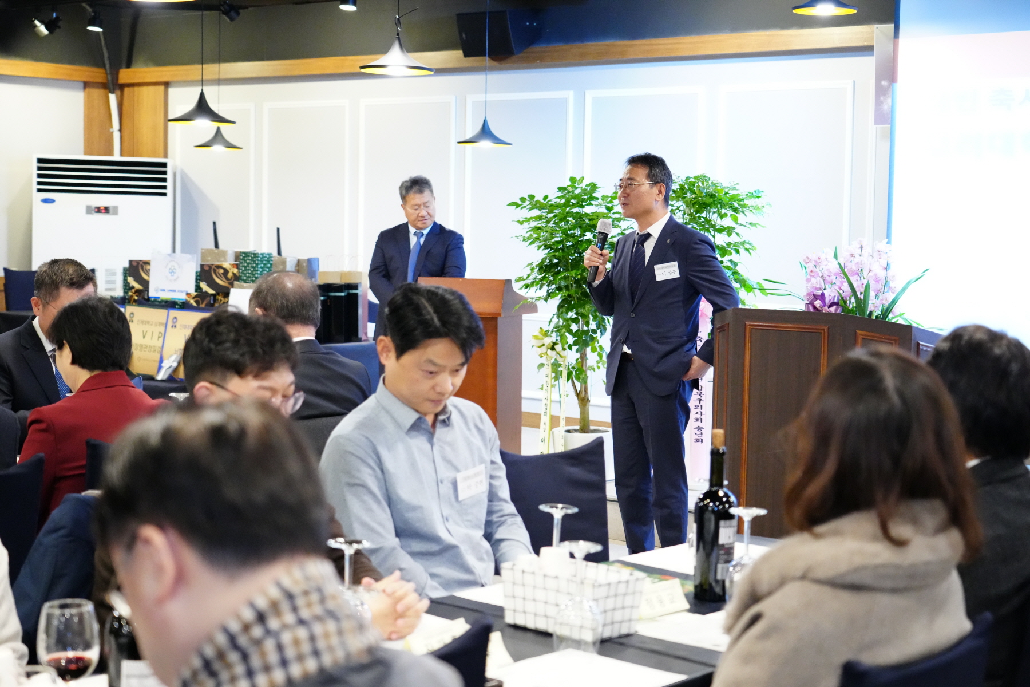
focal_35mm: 59
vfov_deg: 23.0
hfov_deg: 33.9
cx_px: 515
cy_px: 344
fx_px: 1688
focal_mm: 59
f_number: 4
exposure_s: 1/125
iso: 10000
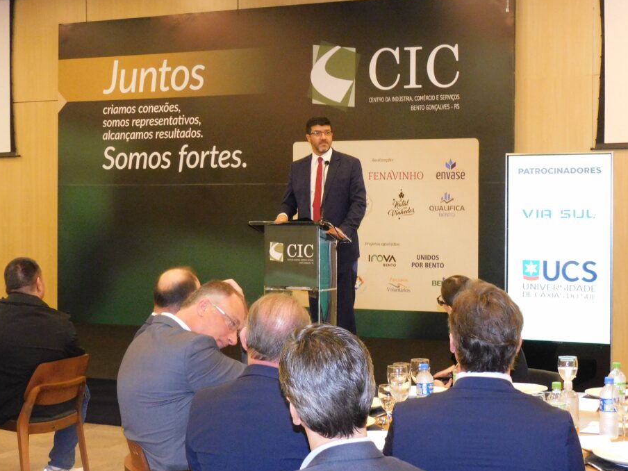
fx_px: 1234
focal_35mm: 68
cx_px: 314
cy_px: 225
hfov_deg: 28.6
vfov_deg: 21.6
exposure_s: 1/30
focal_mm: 10.7
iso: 800
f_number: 4.2
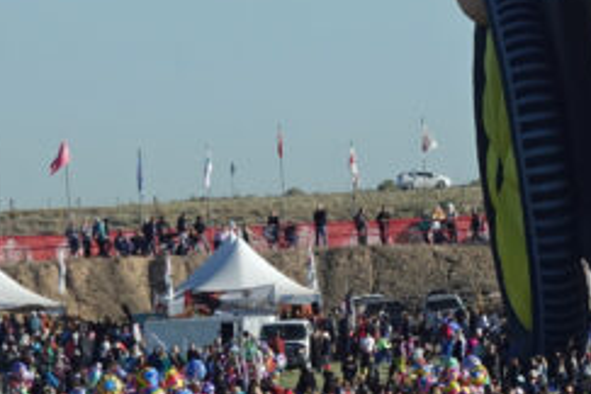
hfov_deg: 1.6
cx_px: 564
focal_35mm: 1263
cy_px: 16
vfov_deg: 1.1
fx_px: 20733
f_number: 4
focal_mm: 110.13
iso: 100
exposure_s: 1/1000
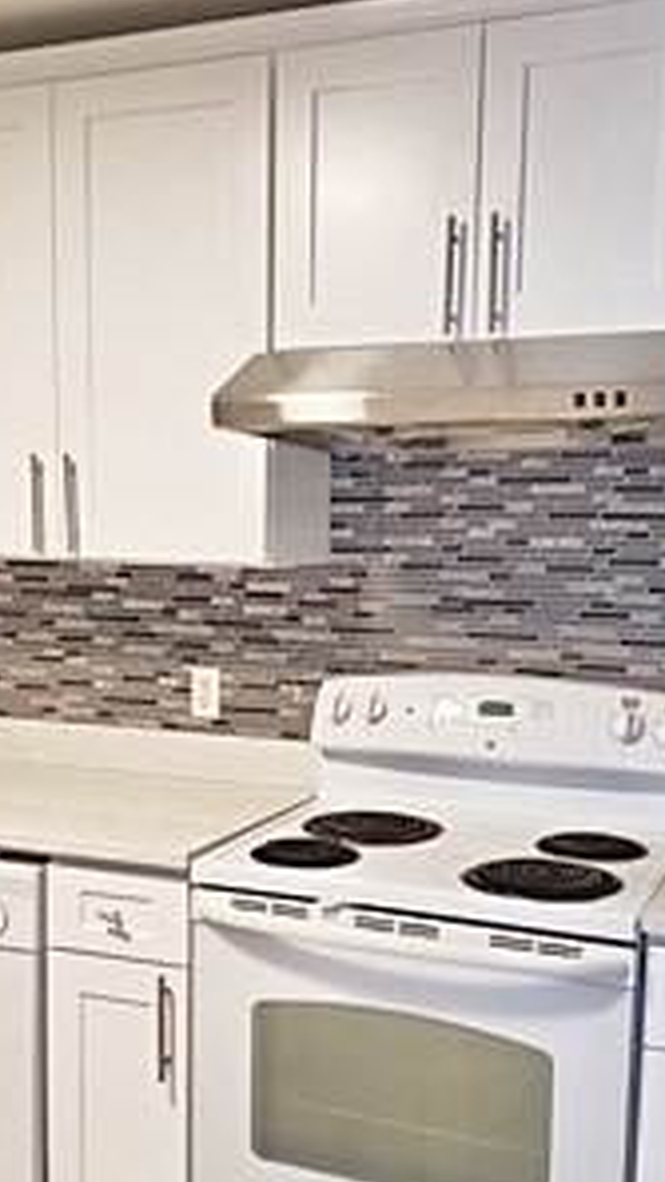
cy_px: 740
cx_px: 303
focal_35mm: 43
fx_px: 1348
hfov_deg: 27.7
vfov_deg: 46.9
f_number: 1.5
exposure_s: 1/60
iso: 250
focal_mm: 4.3
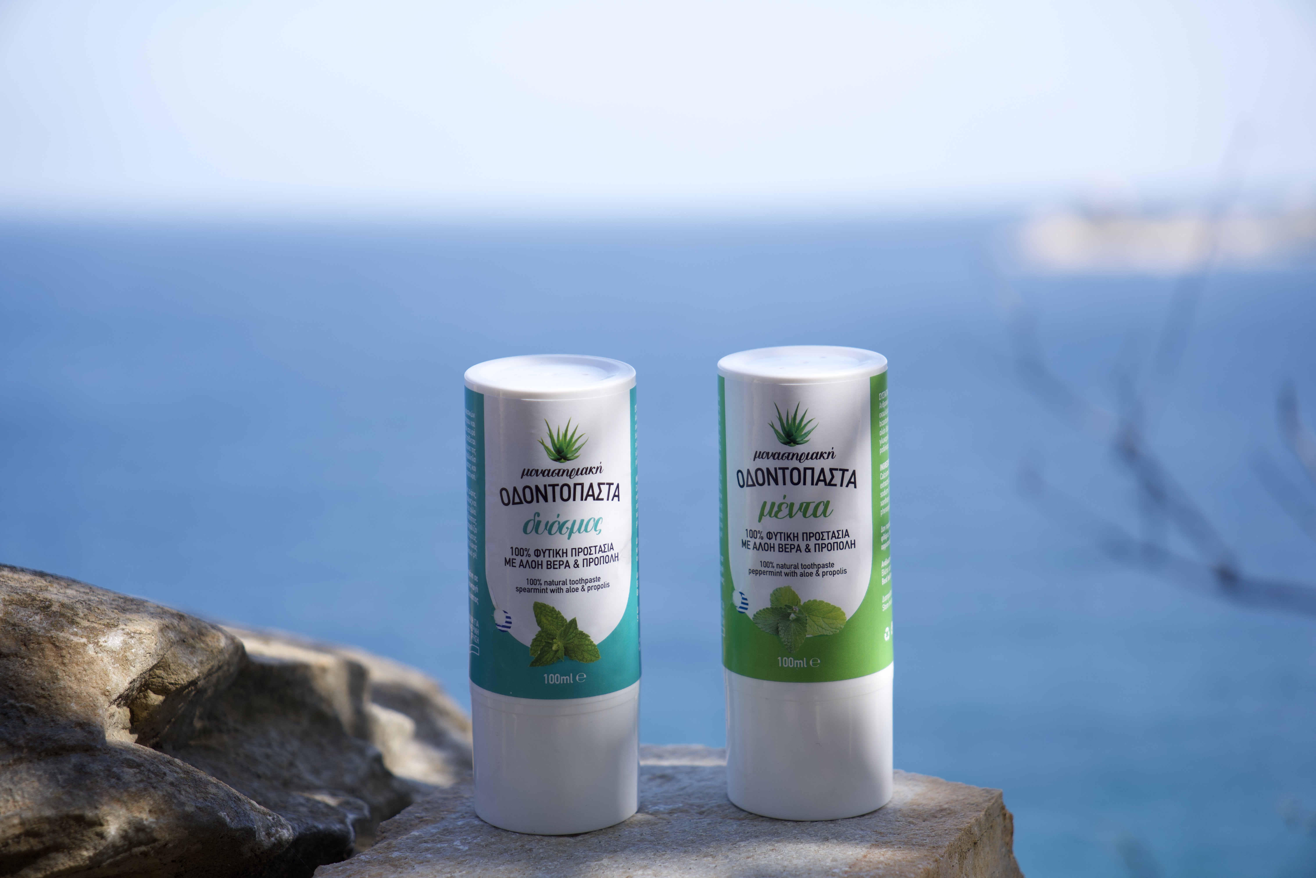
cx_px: 658
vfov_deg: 18.2
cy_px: 439
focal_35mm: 75
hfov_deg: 27.0
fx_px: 2741
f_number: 2.8
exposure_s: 1/640
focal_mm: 50
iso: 100
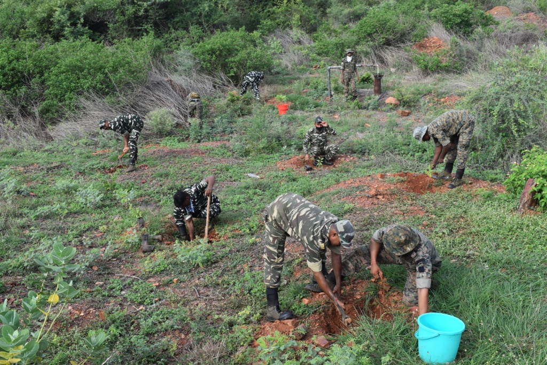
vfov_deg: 33.0
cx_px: 274
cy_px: 182
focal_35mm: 40
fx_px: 615
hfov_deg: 47.9
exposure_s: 1/250
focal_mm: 27
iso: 220
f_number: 8
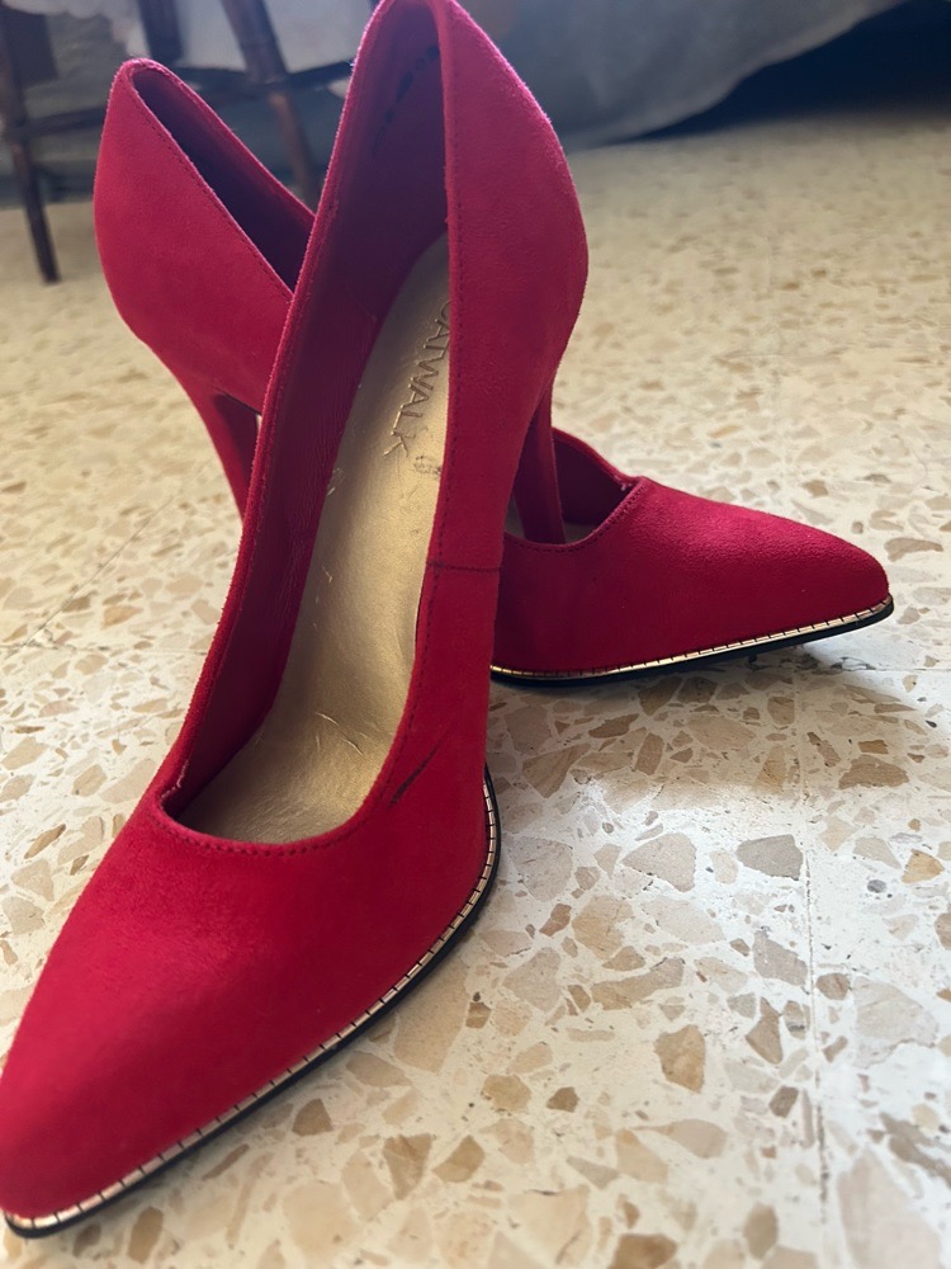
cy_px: 634
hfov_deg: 53.1
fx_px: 952
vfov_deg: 67.3
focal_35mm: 26
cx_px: 476
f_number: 1.5
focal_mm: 5.7
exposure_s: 1/60
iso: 500
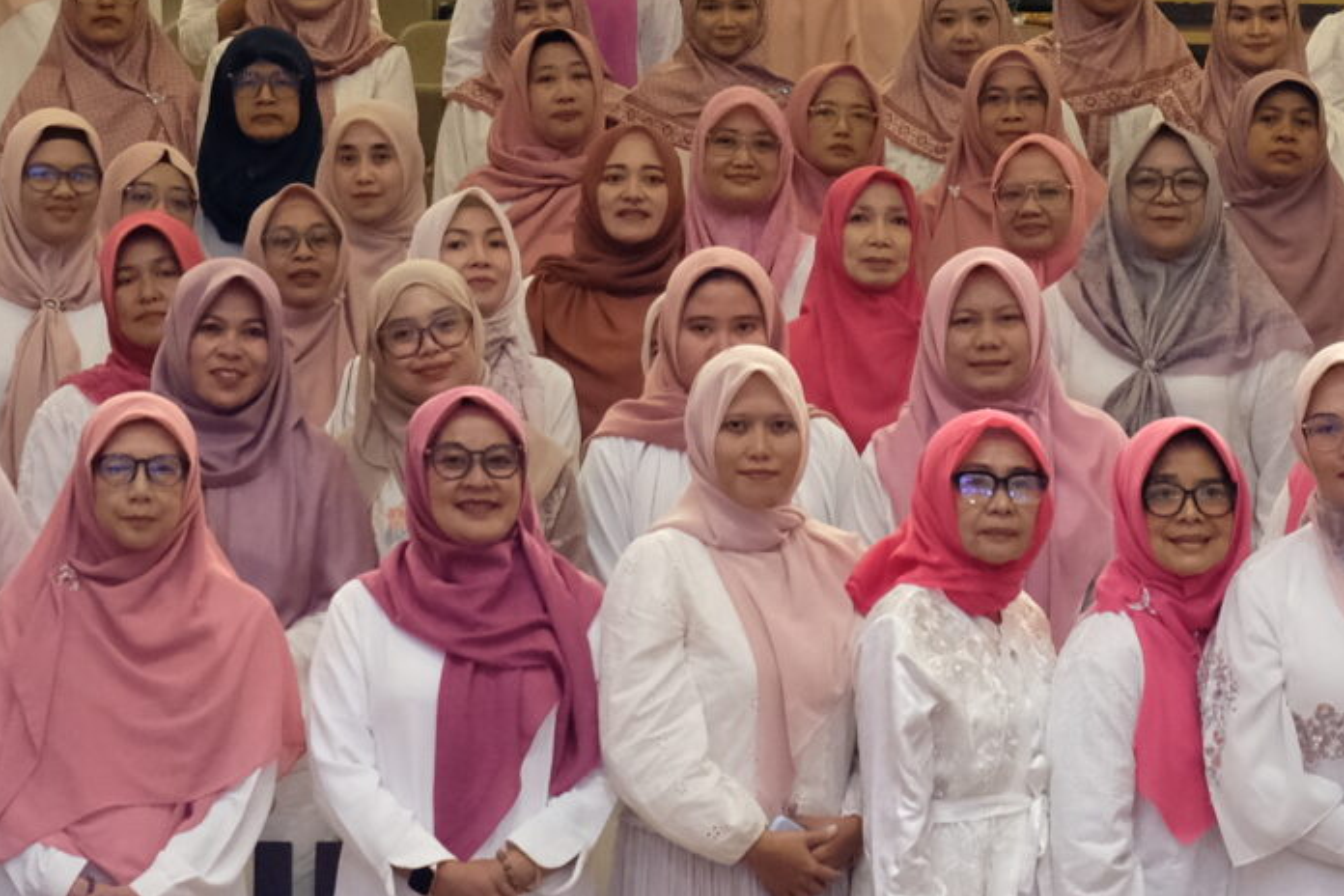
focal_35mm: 276
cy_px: -325
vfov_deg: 5.0
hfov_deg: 7.4
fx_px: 10303
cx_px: 1162
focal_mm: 50
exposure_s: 1/30
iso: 2500
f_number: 4.5
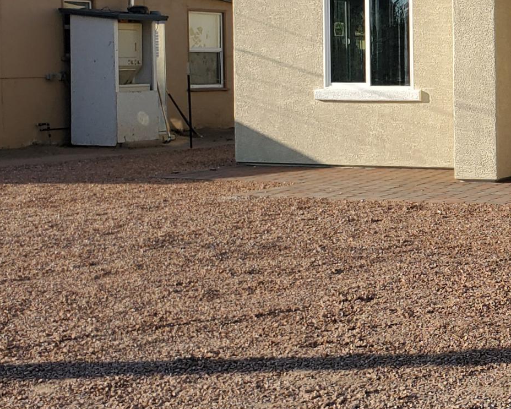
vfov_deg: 18.6
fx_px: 1241
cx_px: 692
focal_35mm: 82
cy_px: 81
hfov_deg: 20.9
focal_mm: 4.3
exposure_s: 1/1238
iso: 50
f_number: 2.4
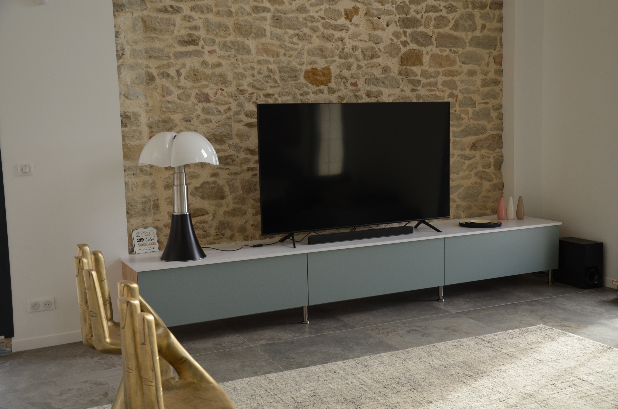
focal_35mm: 42
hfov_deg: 46.5
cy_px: 204
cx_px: 309
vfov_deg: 31.8
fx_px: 720
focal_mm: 28
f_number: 5.6
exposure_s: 1/125
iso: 280
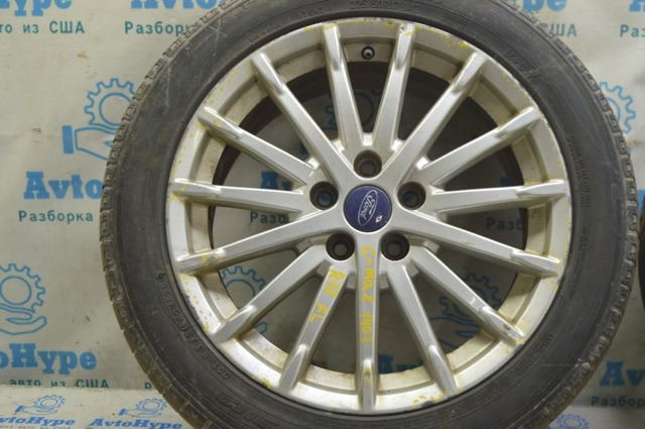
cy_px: 214
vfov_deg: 26.4
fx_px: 913
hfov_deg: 38.9
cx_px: 322
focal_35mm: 51
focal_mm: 34
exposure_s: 1/20
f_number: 5.6
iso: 400
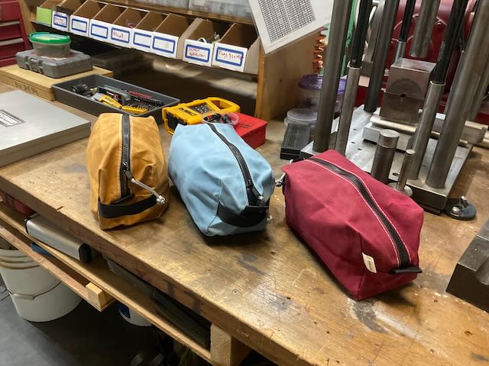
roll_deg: -3.2
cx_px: 244
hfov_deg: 61.7
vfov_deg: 48.2
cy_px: 183
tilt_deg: -32.1
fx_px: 410
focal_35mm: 29
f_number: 1.8
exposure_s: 1/40
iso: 320
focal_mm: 3
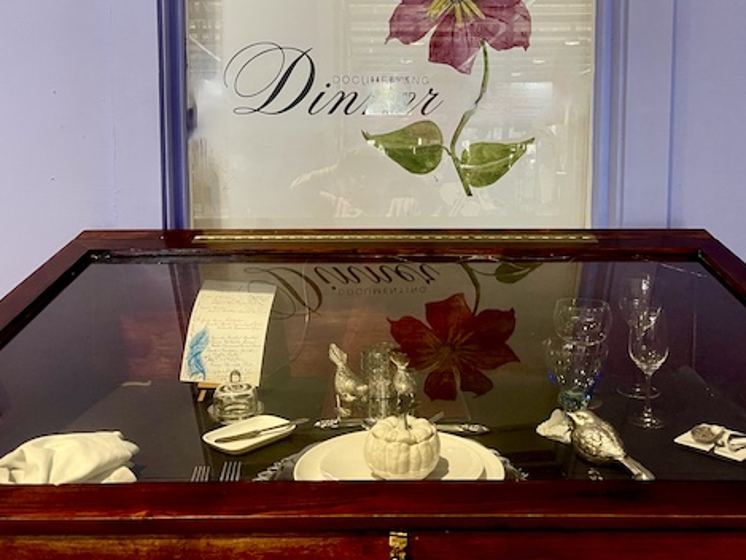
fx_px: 690
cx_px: 398
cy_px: 207
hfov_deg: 56.8
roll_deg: +1.4
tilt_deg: -4.9
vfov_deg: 43.8
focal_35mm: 32
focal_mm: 5.1
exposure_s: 1/60
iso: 400
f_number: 1.6
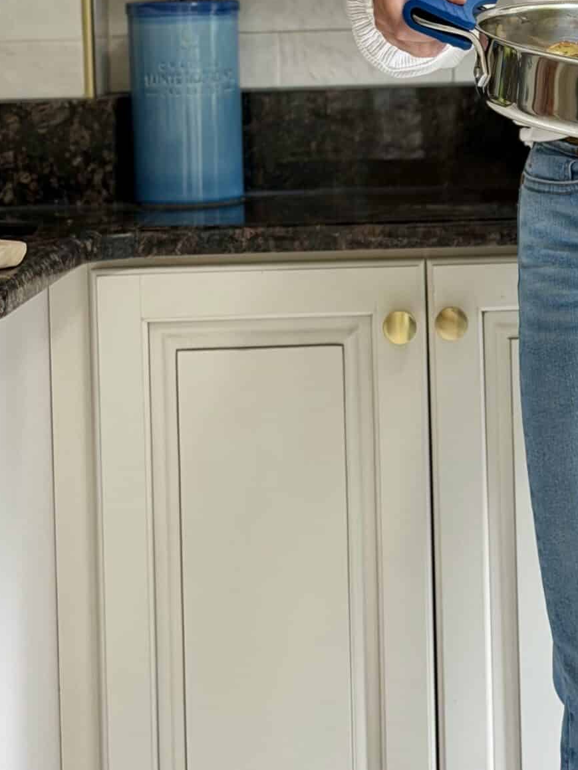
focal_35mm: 106
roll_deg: +2.4
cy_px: 56
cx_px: 634
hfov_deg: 13.7
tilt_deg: -2.5
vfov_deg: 18.2
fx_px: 2360
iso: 50
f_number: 1.78
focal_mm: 6.76
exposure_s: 1/60
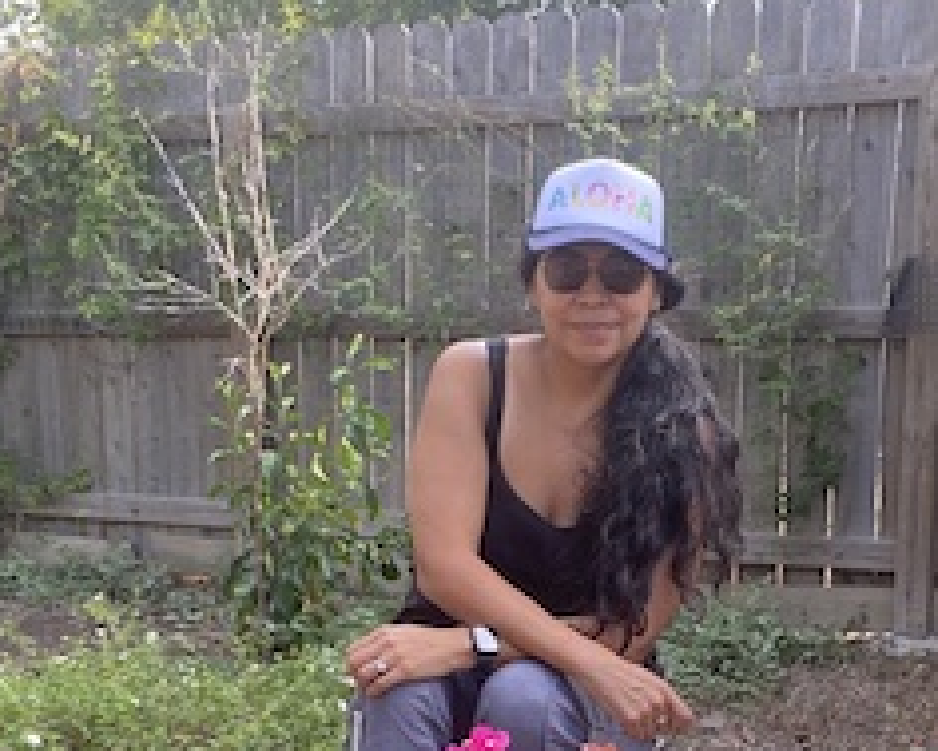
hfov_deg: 32.9
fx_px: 1583
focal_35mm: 57
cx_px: 572
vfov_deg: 25.9
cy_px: 664
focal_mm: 2.71
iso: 50
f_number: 2.2
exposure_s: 1/122
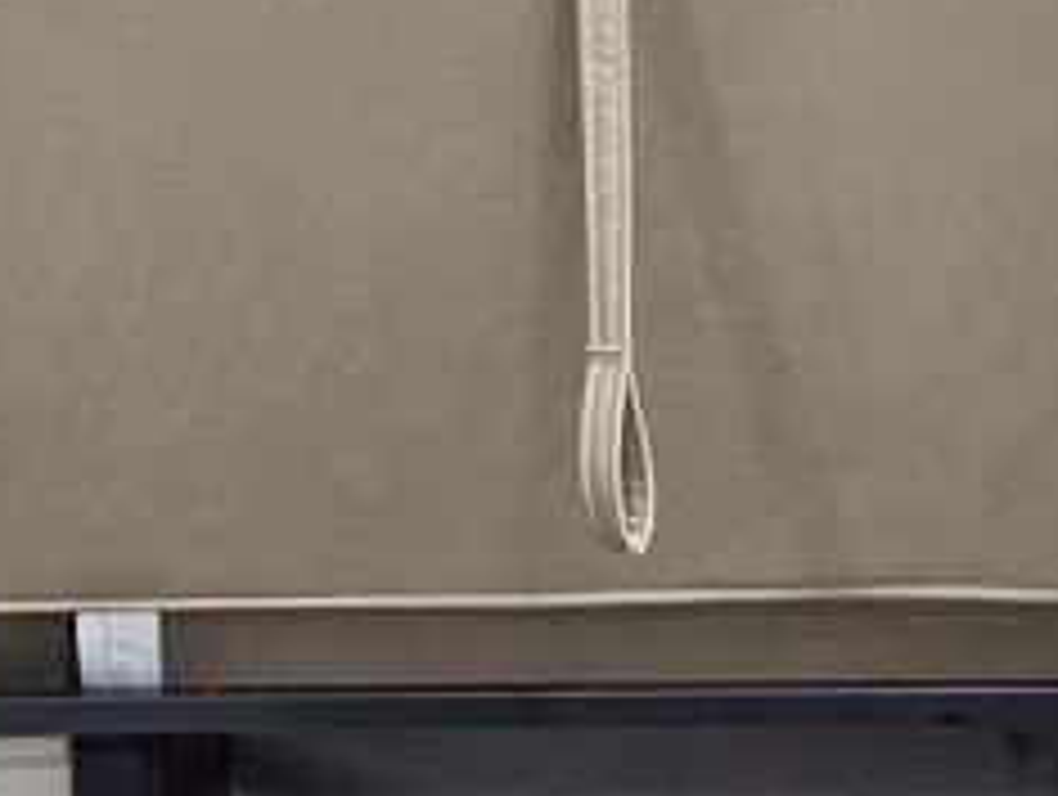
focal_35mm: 95
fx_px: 2908
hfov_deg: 20.6
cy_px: 288
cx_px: 628
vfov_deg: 15.6
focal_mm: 2.35
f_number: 2.2
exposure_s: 1/110
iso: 349
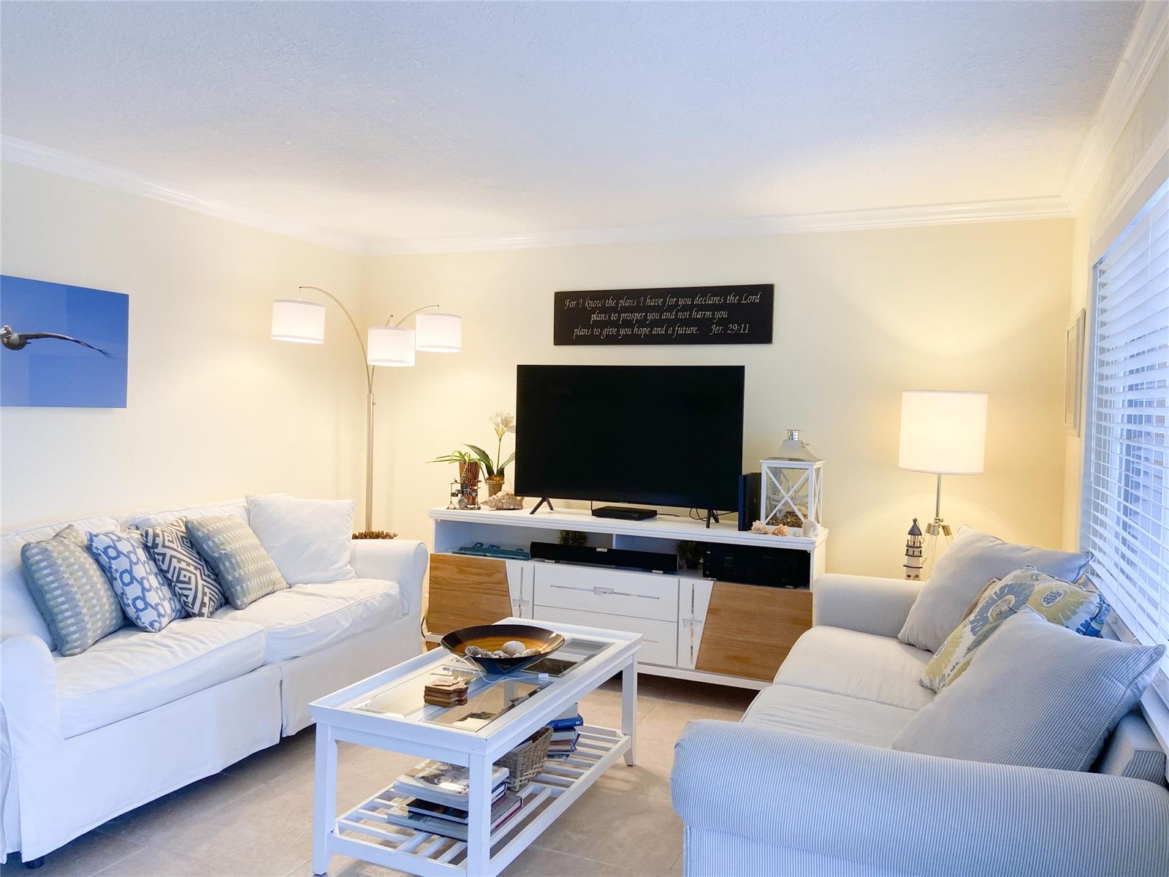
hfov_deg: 67.3
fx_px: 878
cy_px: 438
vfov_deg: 53.1
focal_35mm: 26
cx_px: 584
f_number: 1.8
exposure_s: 1/60
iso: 64
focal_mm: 4.25
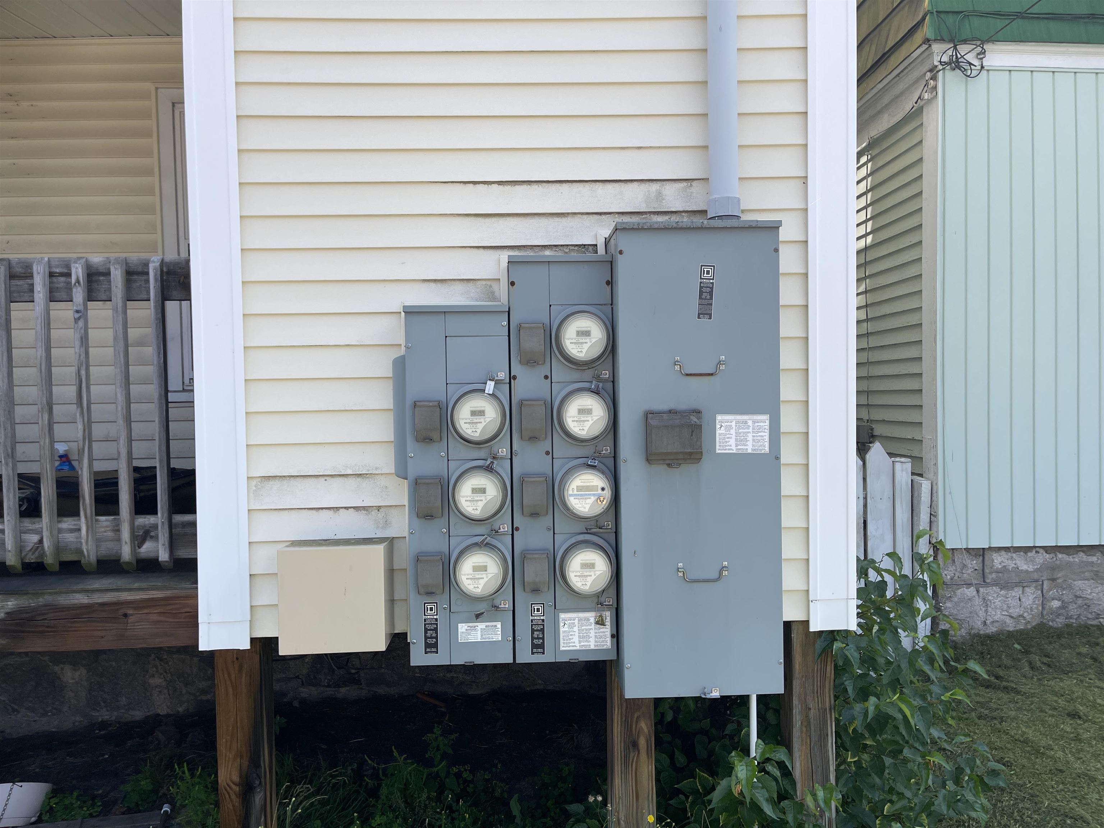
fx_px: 797
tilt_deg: -3.2
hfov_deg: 69.4
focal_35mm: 25
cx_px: 552
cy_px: 414
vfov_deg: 54.9
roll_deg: +2.4
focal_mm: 5.1
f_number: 1.6
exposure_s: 1/1212
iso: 32
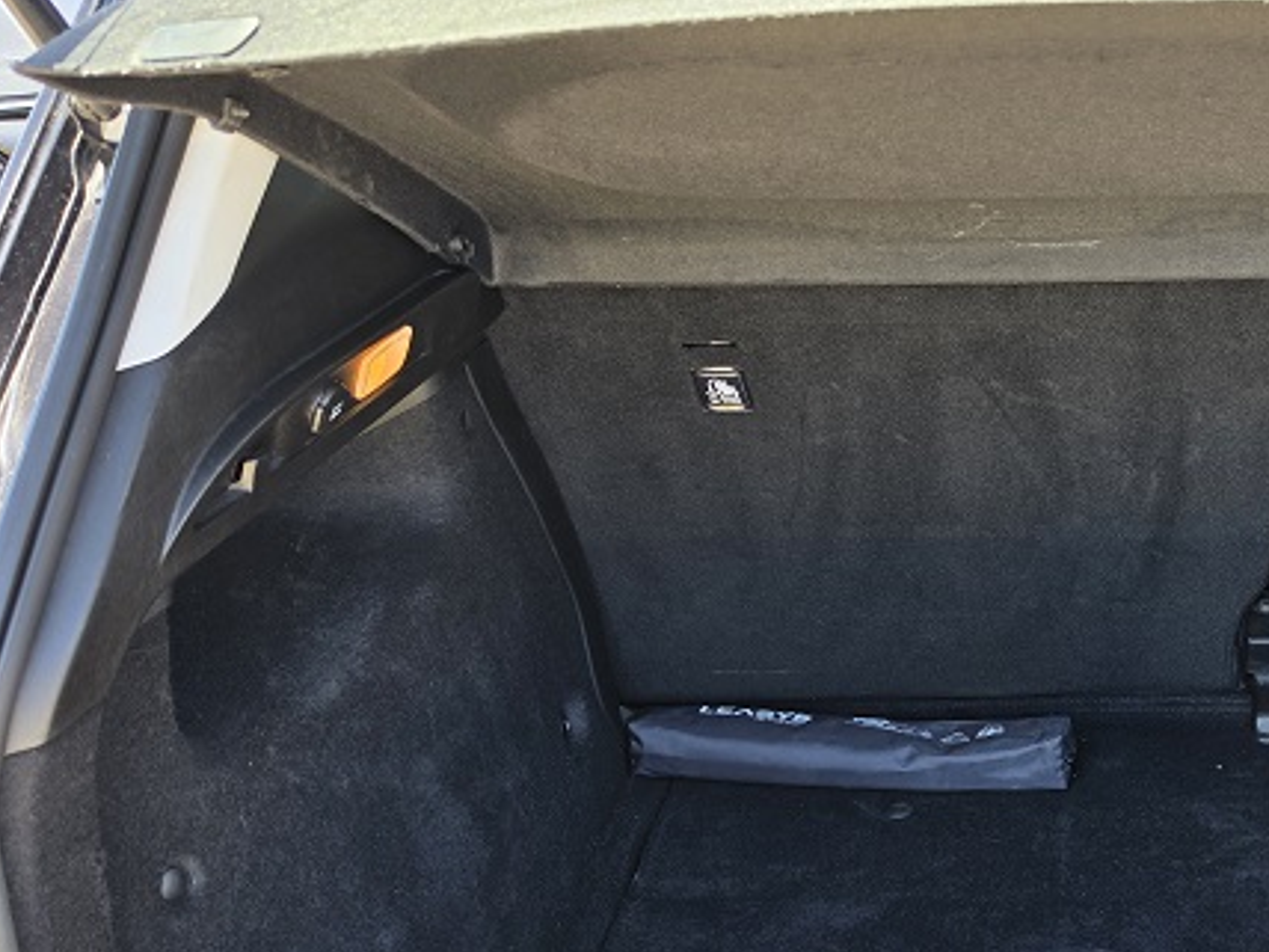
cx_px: 1139
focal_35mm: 43
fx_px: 1576
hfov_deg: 40.6
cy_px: 623
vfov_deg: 33.3
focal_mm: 6.5
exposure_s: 1/180
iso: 20
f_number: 1.4
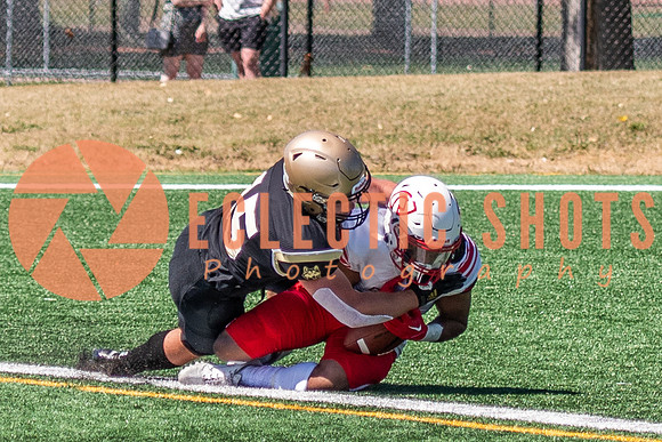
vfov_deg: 2.1
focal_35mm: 645
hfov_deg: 3.2
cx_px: 286
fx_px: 11863
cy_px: 84
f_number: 2.8
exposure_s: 1/2000
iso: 160
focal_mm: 90
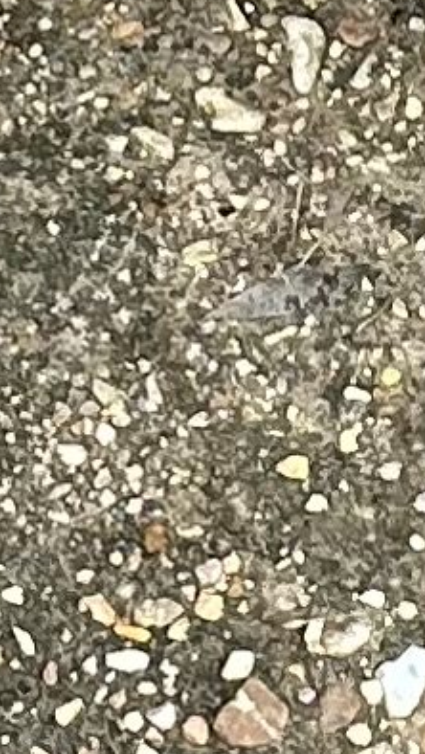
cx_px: 358
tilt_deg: -43.0
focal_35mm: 156
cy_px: -473
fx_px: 3121
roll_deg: +0.0
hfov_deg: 7.8
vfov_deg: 12.8
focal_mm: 2.22
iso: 40
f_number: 2.2
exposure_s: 1/251
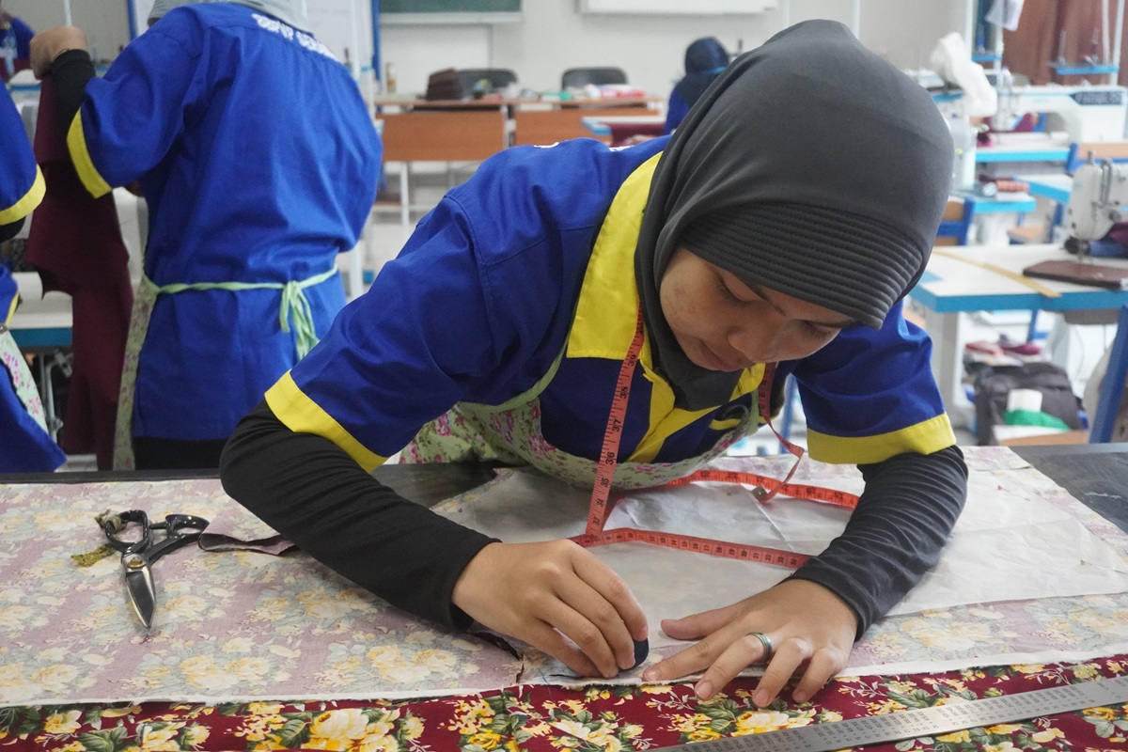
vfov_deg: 33.0
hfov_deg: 47.9
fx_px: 1269
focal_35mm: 40
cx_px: 564
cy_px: 376
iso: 5000
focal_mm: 27
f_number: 4.5
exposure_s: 1/160
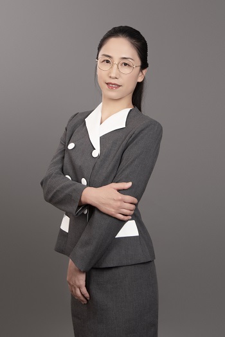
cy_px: 168
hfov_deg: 28.1
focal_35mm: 48
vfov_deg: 41.1
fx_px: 449
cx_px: 112
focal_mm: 48
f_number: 10
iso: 100
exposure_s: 1/60
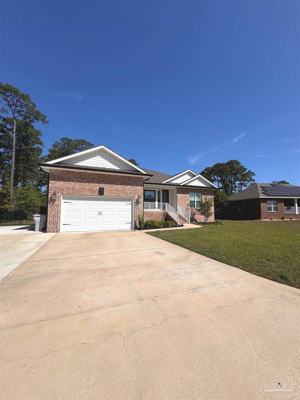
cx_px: 150
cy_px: 200
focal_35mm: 14
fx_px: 162
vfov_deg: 102.1
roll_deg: +0.8
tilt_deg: +4.4
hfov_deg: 85.7
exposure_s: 1/4132
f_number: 2.2
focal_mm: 2.22
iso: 32
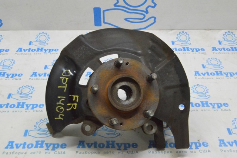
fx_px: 306
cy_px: 79
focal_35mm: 46
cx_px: 118
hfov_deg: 42.4
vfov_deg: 28.9
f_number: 20
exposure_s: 1/20
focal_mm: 31
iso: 6400
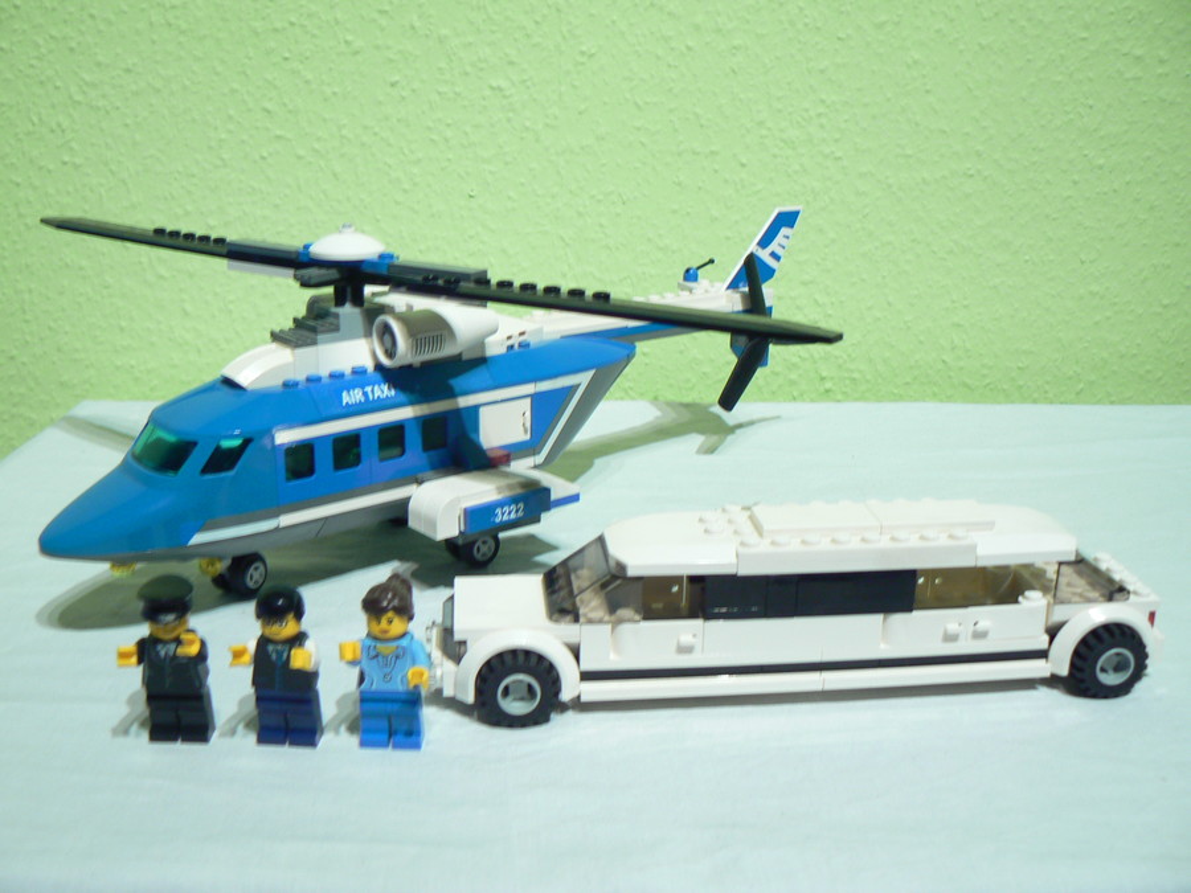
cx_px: 596
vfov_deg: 39.7
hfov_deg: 51.4
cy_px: 446
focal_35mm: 36
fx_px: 1239
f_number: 2.8
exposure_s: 1/8
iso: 100
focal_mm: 6
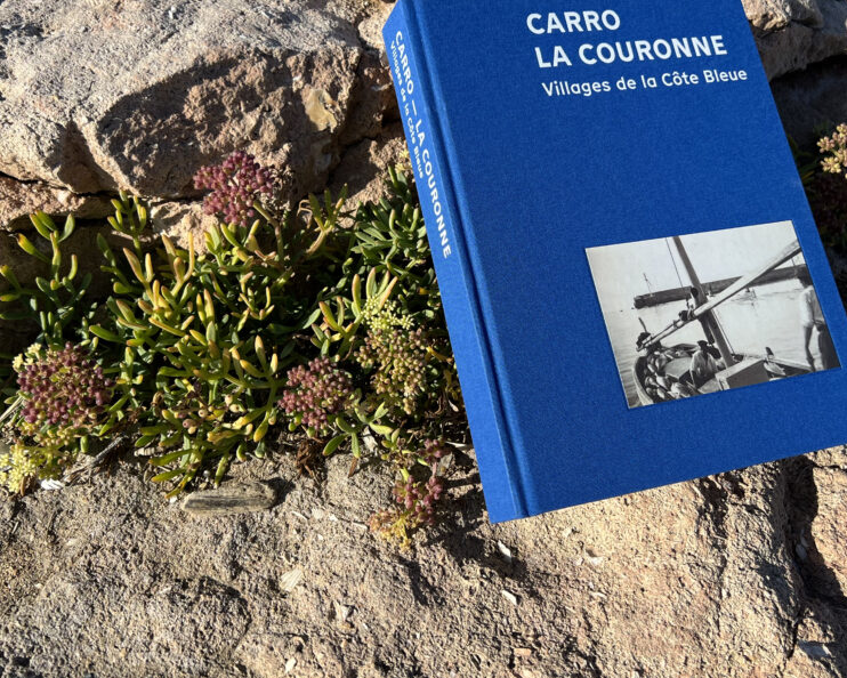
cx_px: 457
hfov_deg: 51.5
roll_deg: -5.5
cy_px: 256
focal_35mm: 35
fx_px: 878
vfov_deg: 41.9
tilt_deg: -43.5
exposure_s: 1/4115
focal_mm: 5.7
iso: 50
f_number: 1.5
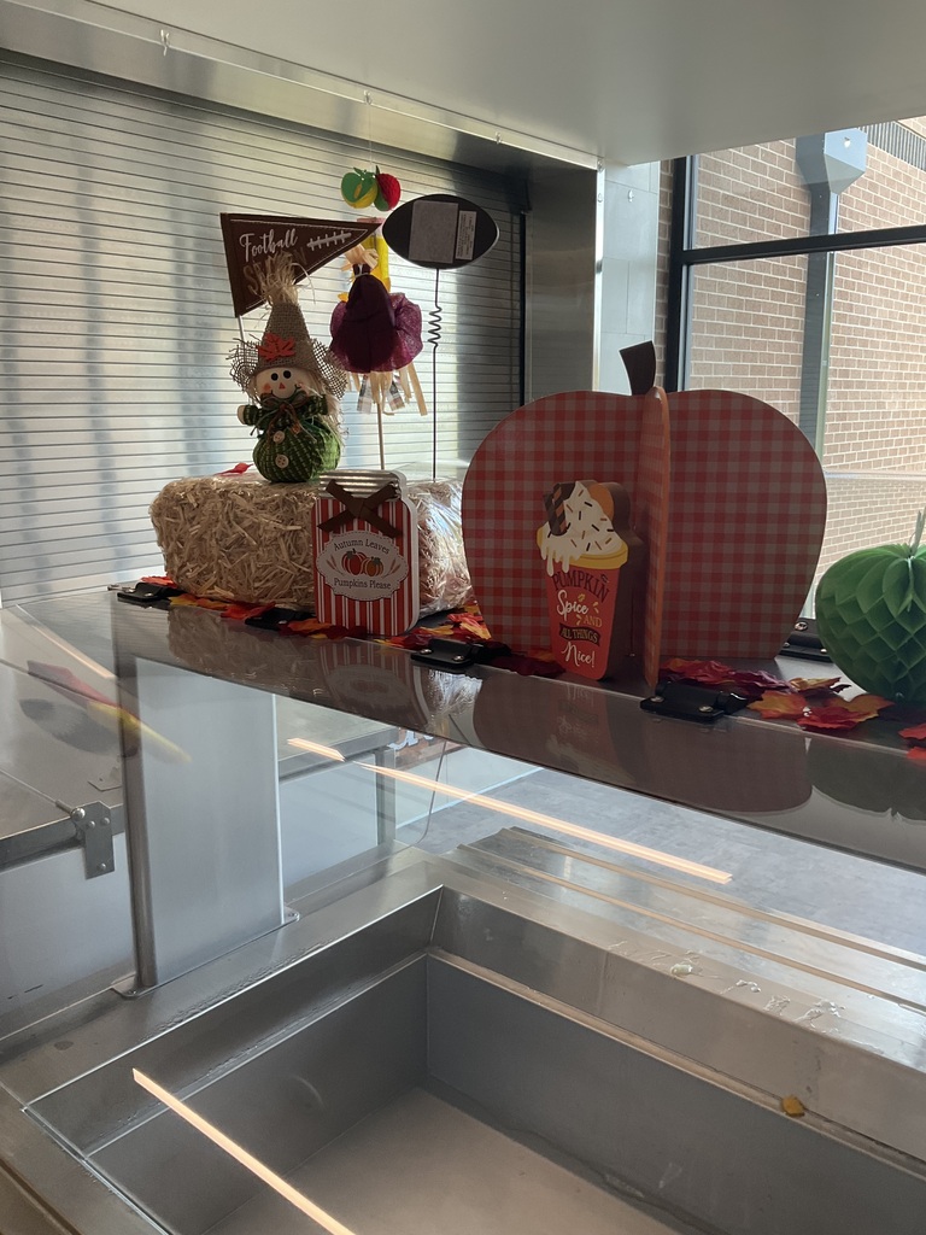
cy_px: 618
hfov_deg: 48.2
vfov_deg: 61.7
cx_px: 463
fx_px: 1034
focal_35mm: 29
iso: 64
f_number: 1.8
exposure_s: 1/120
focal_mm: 3
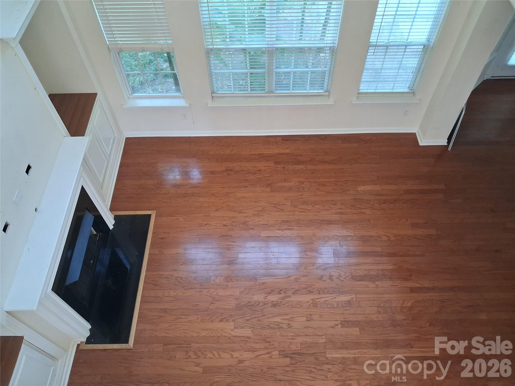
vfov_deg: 51.4
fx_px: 402
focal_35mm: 27
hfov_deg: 65.3
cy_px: 193
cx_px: 258
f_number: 1.8
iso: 320
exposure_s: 1/120
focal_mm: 4
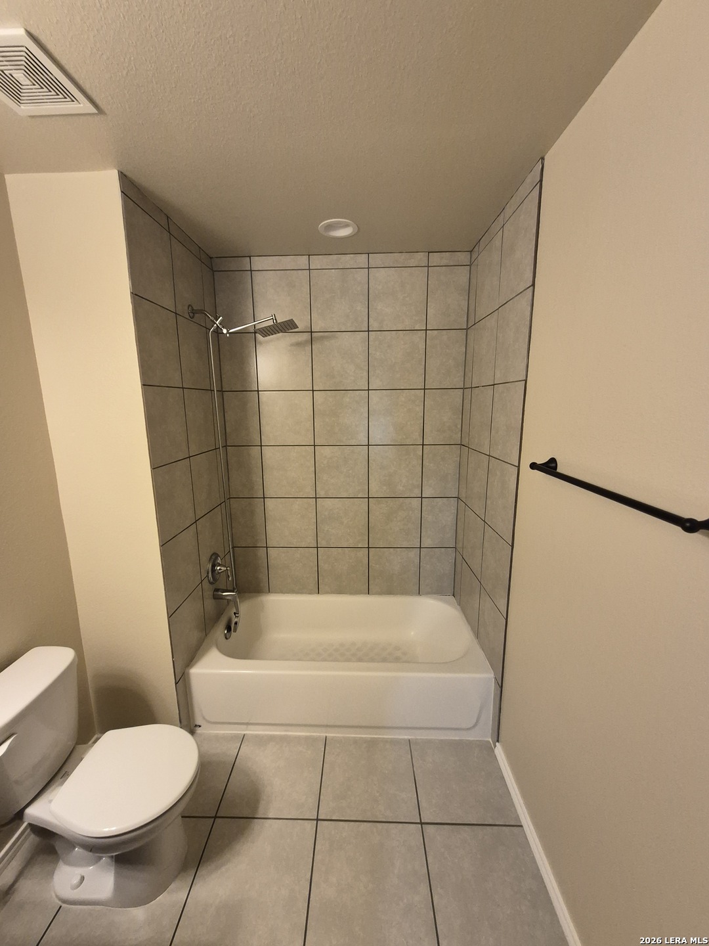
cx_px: 354
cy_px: 473
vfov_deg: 106.2
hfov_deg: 89.9
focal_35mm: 13
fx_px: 355
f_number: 2.2
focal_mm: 1.74
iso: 400
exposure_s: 1/60
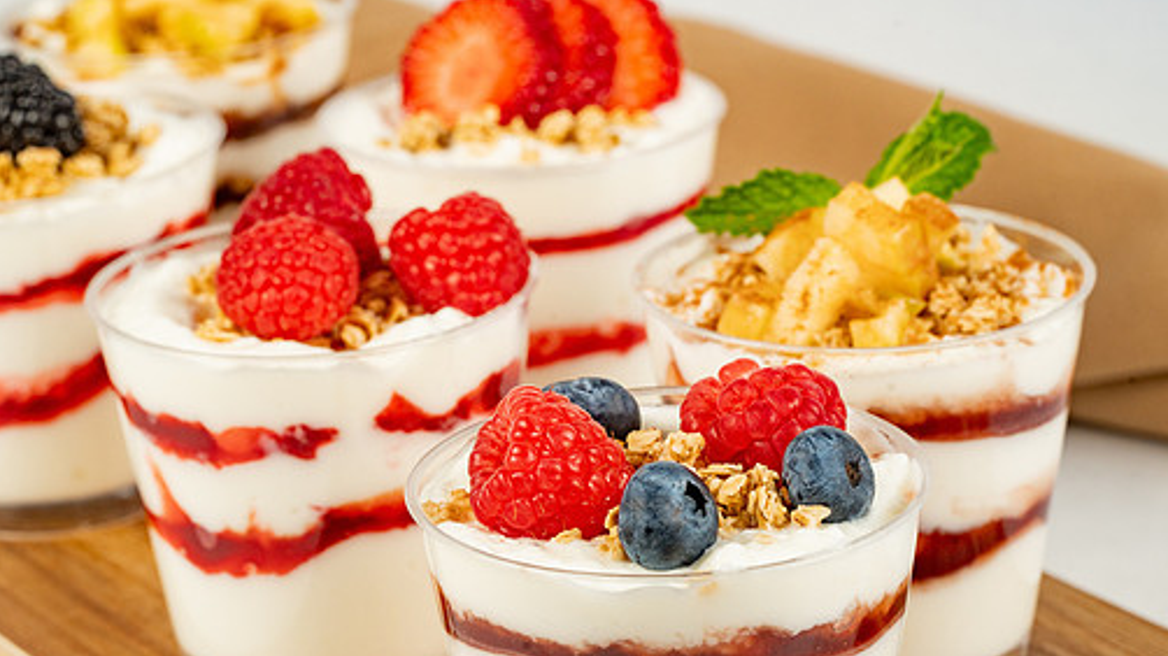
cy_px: 406
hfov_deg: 19.6
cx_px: 540
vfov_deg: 11.1
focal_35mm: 109
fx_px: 3375
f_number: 11
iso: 800
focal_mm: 90
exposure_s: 1/200
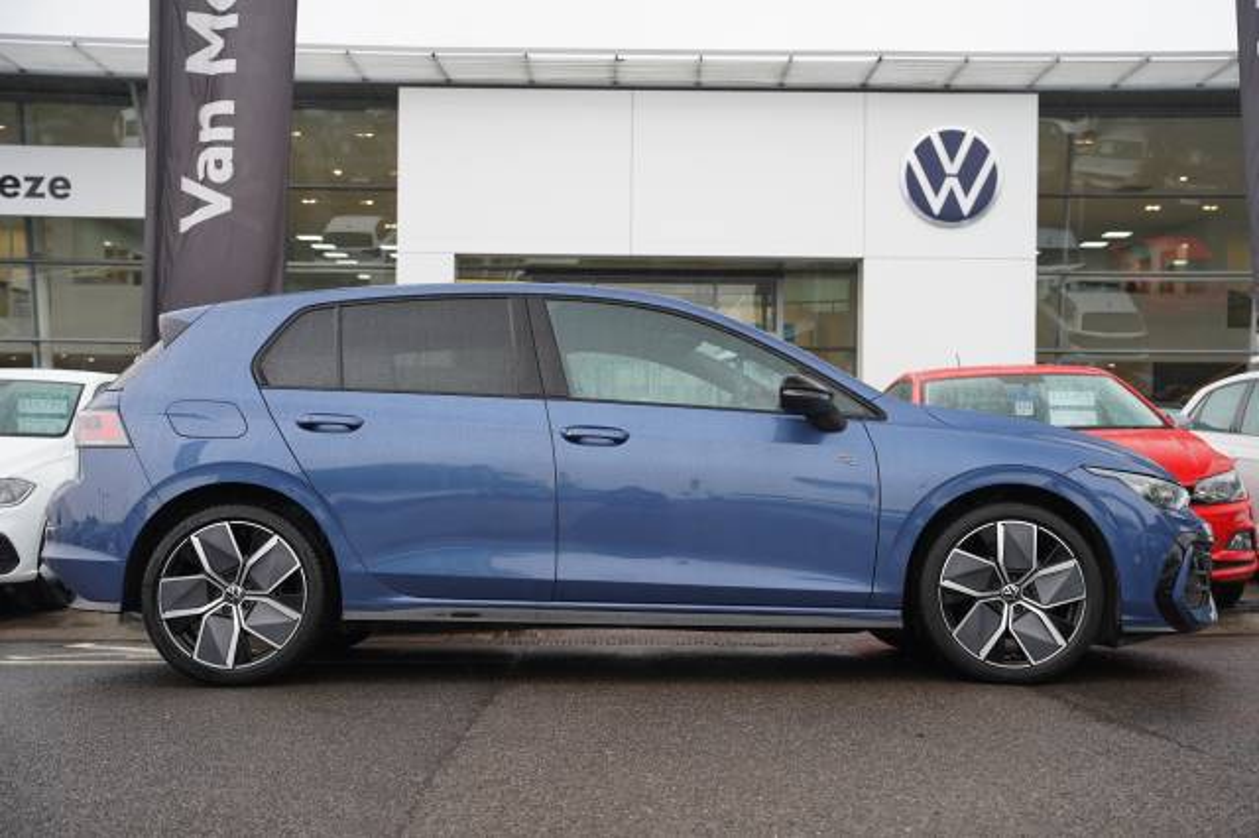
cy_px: 419
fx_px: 1524
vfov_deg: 30.7
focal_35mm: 44
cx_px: 630
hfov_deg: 44.9
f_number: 4
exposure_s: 1/160
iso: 320
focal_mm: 43.6
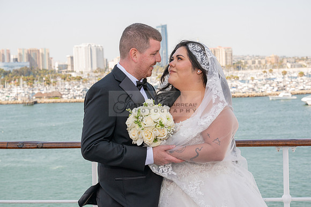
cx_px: 156
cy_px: 104
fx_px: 605
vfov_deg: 19.5
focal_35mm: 70
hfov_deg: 28.8
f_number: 9
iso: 200
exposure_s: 1/200
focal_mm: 70
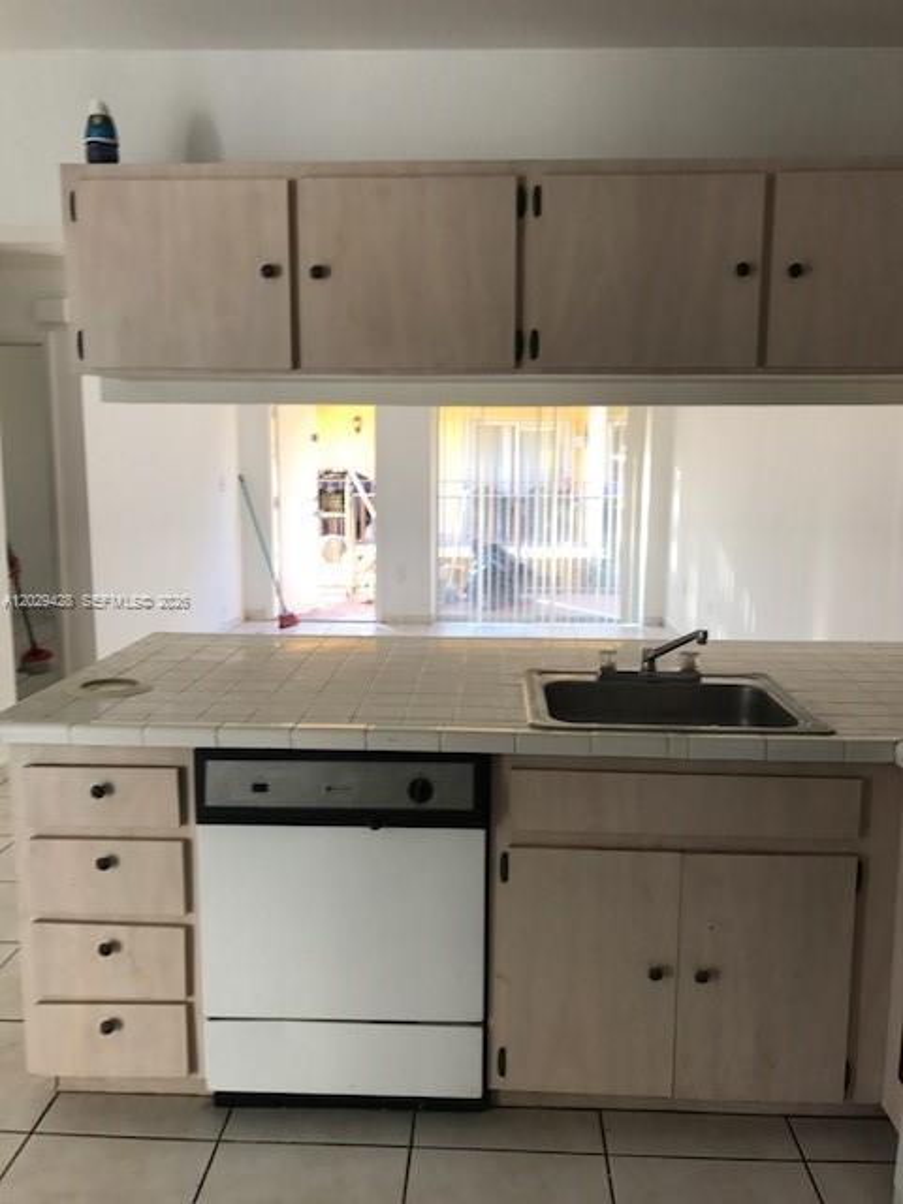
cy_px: 602
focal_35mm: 28
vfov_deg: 63.4
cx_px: 452
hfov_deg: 49.7
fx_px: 974
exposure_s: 1/60
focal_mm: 3.99
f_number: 1.8
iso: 25
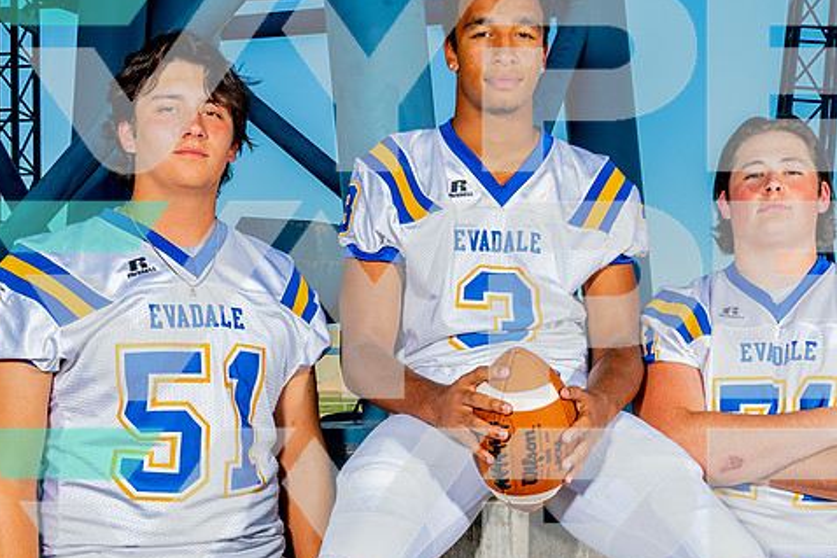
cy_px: 423
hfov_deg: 41.0
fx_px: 1116
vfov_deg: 27.7
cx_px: 468
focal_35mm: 48
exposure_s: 1/125
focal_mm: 24
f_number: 11
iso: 125
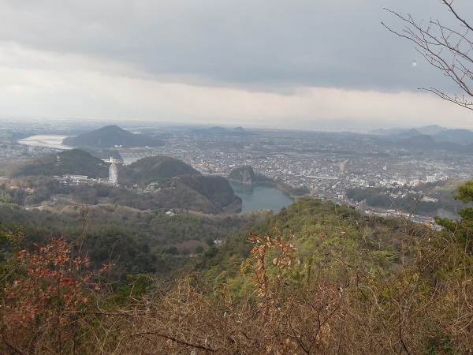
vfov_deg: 32.2
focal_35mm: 45
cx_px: 236
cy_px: 178
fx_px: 615
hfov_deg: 42.1
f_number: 3.5
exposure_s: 1/800
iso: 160
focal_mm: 8.1
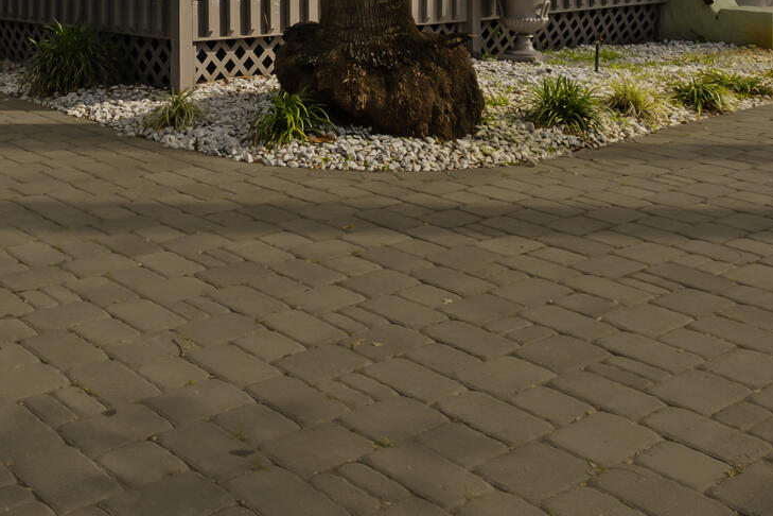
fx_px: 1031
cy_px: -77
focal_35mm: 48
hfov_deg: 39.0
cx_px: 120
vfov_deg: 25.6
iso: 250
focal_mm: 14
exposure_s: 1/100
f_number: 9
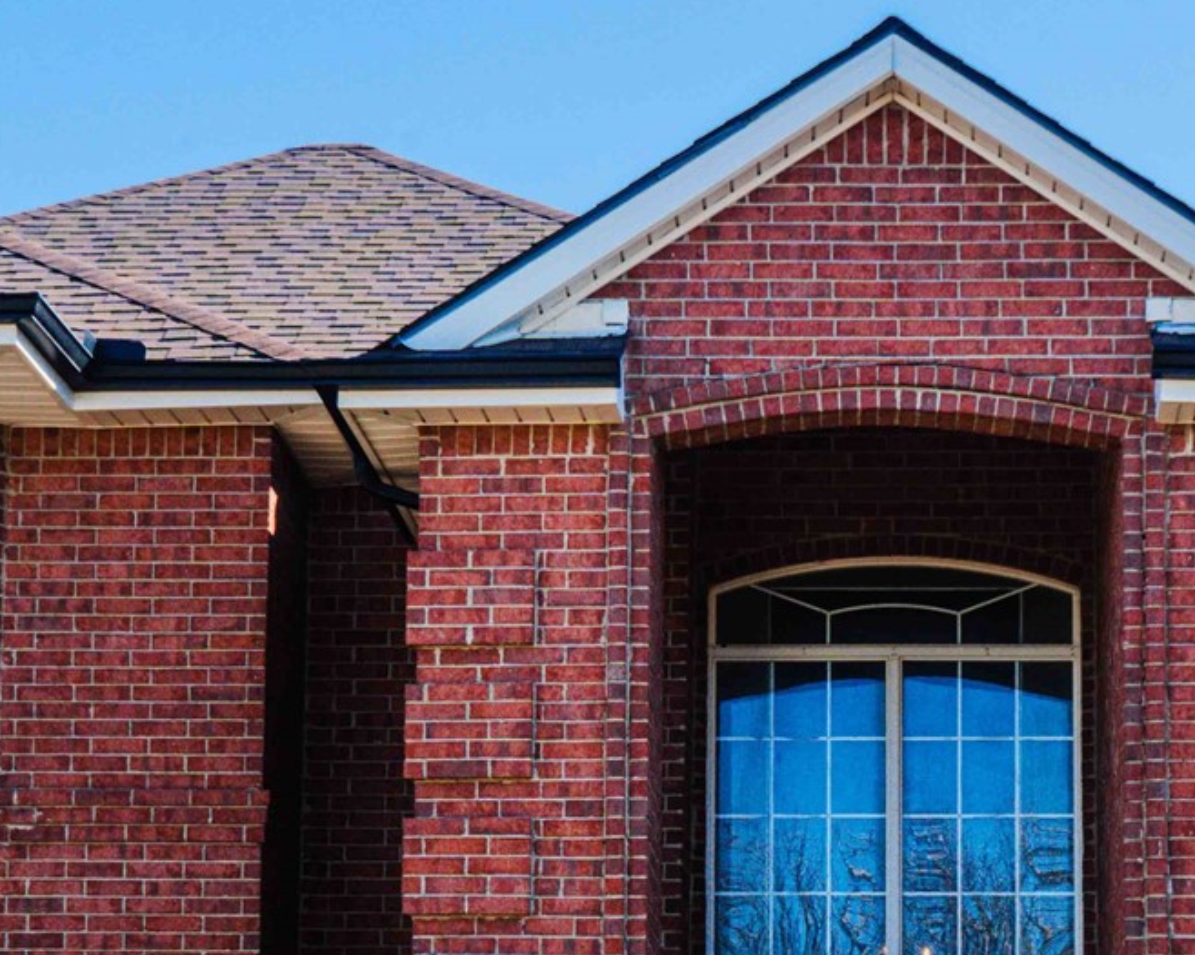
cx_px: 786
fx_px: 3182
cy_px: 1057
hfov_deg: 21.2
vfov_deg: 16.5
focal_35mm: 90
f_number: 16
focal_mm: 29
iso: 320
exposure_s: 1/100
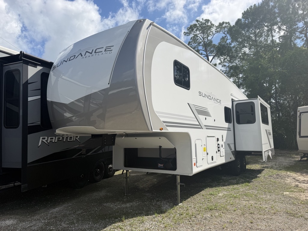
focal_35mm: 24
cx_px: 154
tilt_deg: +3.8
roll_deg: +1.2
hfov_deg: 71.6
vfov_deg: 56.8
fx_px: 214
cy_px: 116
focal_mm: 6.76
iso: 80
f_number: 1.78
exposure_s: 1/6173
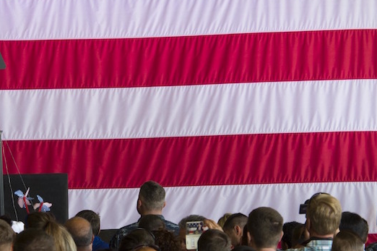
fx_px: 4059
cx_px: 83
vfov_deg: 3.5
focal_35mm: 388
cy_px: 122
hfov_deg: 5.3
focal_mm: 135
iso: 800
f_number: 8
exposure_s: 1/125
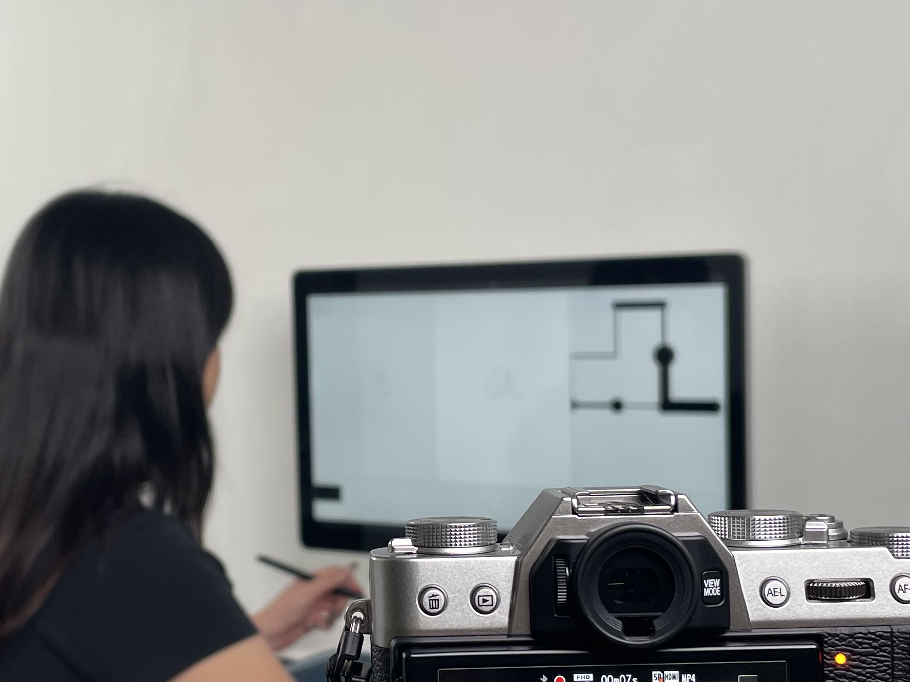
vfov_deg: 24.8
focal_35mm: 59
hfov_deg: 32.6
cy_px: 420
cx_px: 349
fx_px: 1551
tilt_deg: -3.7
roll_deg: +0.7
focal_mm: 4.2
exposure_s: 1/121
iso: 32
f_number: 1.6
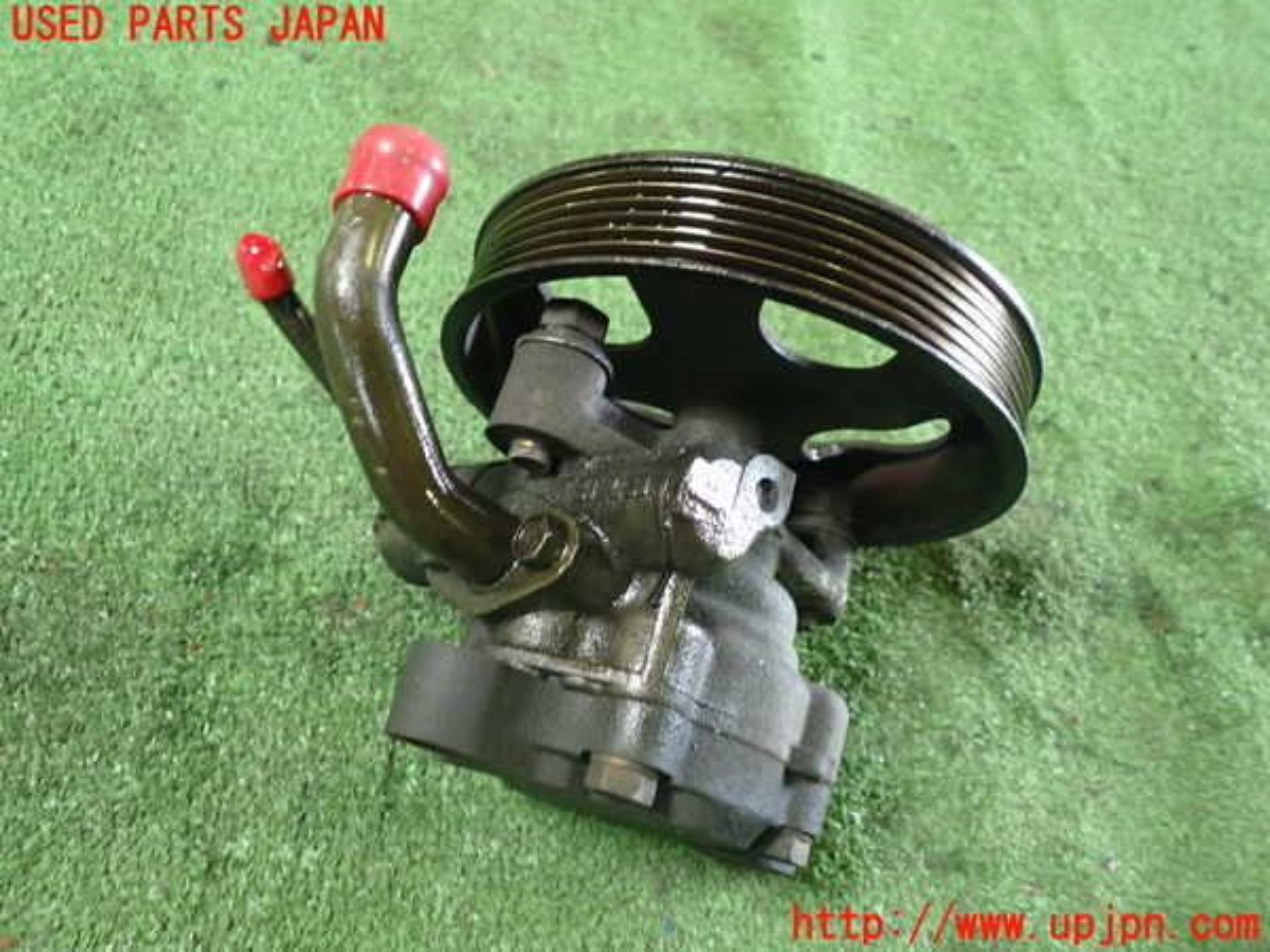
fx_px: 1101
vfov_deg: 46.8
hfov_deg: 60.0
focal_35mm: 30
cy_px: 476
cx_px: 635
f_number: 2.3
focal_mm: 5.4
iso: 400
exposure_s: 1/30
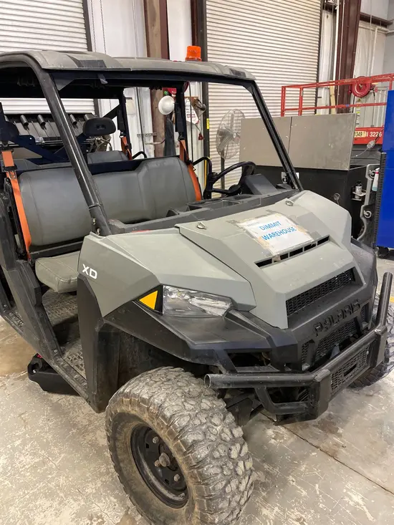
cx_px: 197
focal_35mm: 26
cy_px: 262
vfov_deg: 67.3
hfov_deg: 53.1
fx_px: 394
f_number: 1.6
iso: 200
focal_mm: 4.2
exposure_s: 1/60
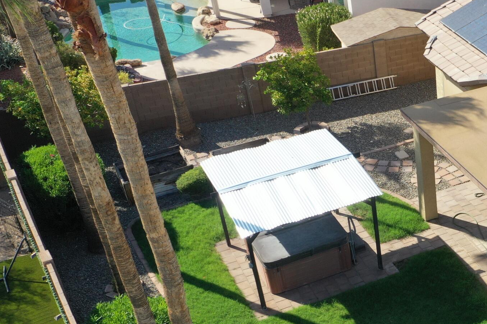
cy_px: 273
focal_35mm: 62
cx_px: 499
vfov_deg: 21.5
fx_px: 839
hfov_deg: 29.9
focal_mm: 10.26
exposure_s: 1/320
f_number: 5.6
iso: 100
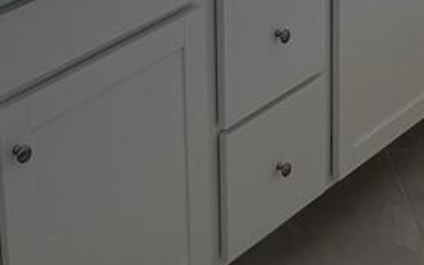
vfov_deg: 12.5
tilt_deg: -12.9
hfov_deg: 22.1
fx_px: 1086
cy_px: -233
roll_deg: +1.5
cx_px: 171
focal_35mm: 94
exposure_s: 1/226
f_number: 1.78
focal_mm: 6.76
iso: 200
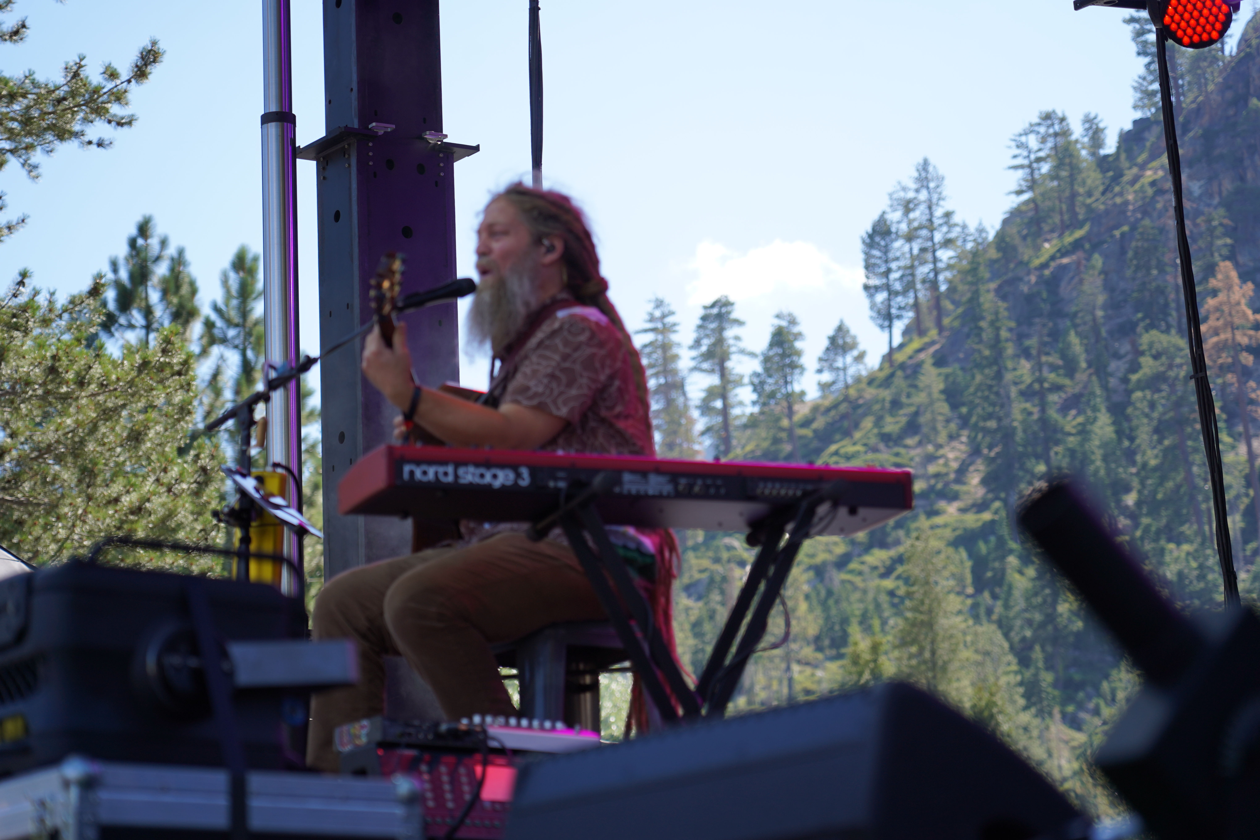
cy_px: 420
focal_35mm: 105
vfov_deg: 13.0
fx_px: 3675
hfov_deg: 19.5
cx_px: 630
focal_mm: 105
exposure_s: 1/320
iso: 100
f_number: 4.5
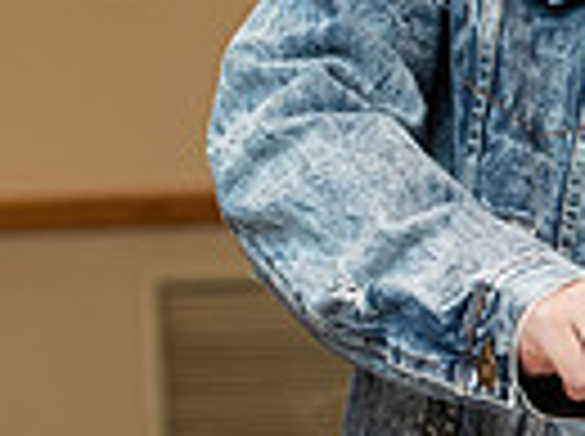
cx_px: 1048
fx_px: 5432
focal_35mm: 322
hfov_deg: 6.0
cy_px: 97
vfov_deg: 4.6
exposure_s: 1/160
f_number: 4.5
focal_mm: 75
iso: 1600
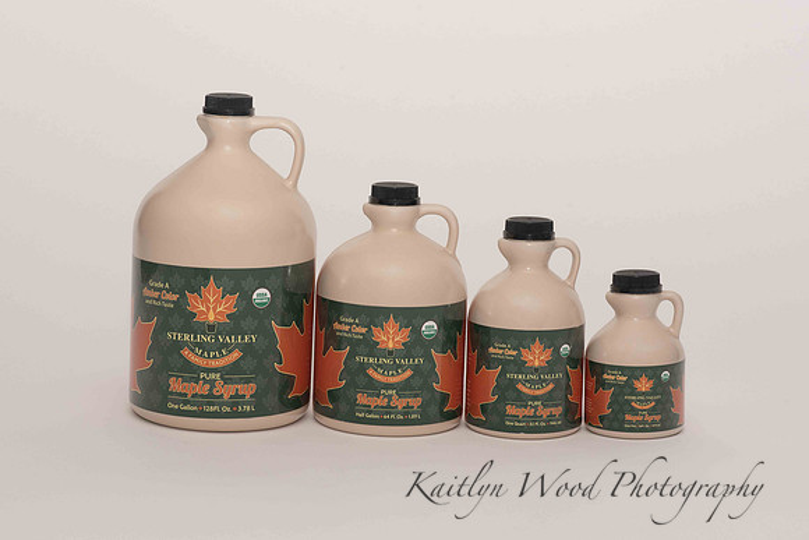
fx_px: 1910
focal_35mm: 85
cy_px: 270
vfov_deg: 16.1
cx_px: 404
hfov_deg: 23.9
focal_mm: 85
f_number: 13
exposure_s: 1/100
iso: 400
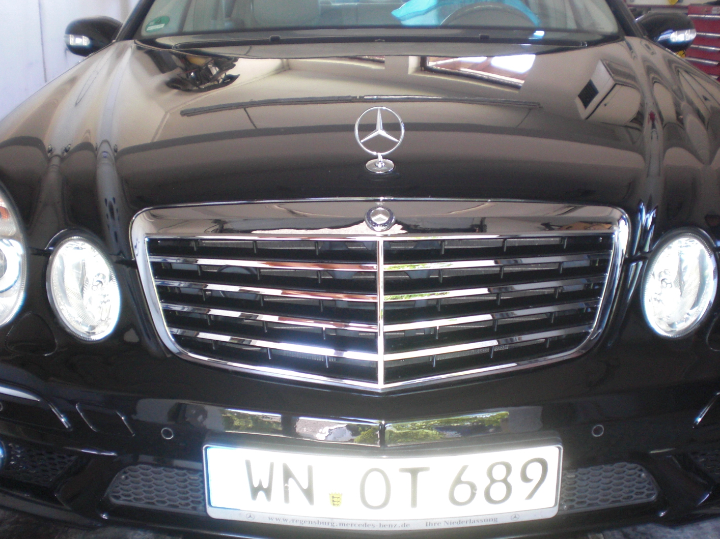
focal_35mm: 43
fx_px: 894
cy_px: 298
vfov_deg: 33.6
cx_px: 373
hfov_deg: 43.9
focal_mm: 6.3
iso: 200
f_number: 3.1
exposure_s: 1/30
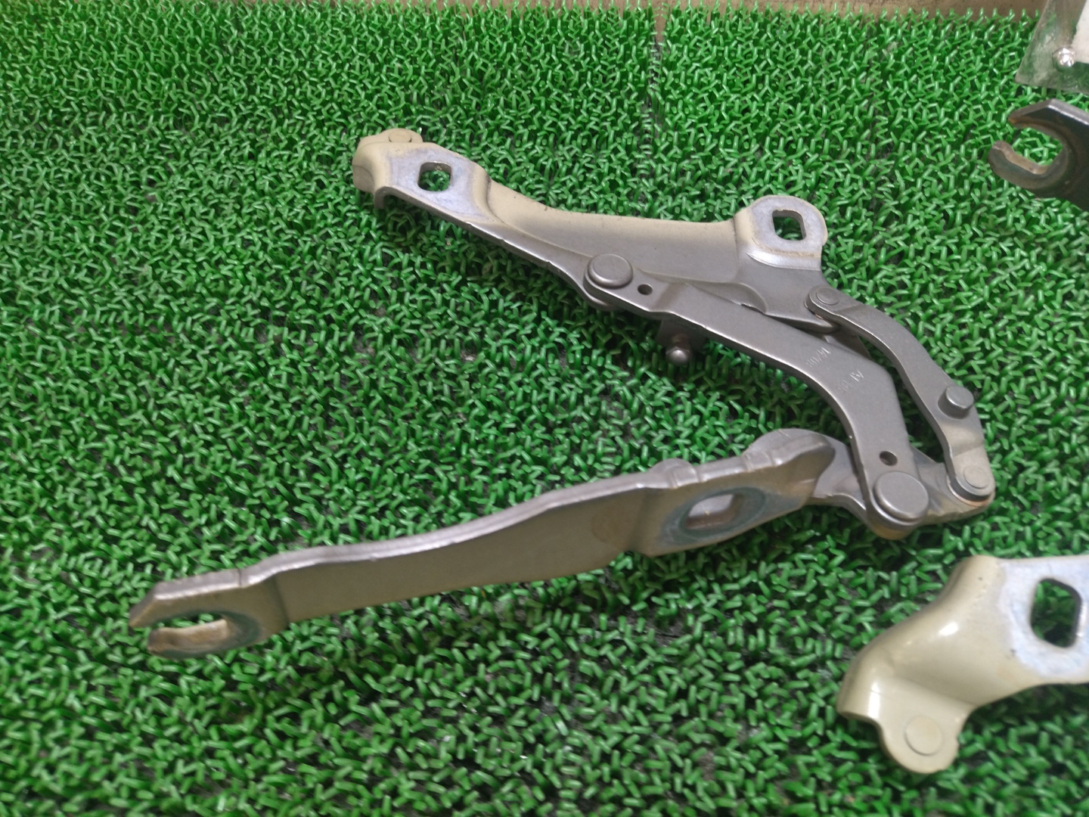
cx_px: 544
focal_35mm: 27
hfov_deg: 65.3
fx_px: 849
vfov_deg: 51.4
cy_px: 408
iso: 121
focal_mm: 4.74
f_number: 1.79
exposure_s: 1/33
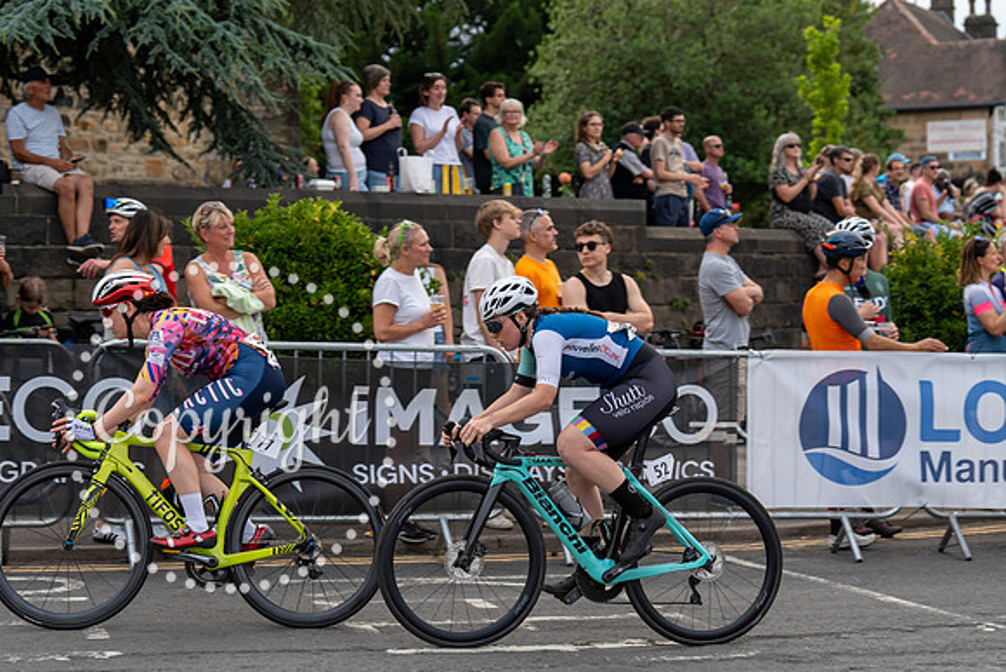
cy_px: 336
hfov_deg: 28.1
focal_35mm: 72
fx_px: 2011
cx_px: 503
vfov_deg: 18.9
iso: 500
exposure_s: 1/1000
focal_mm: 70
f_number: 3.5
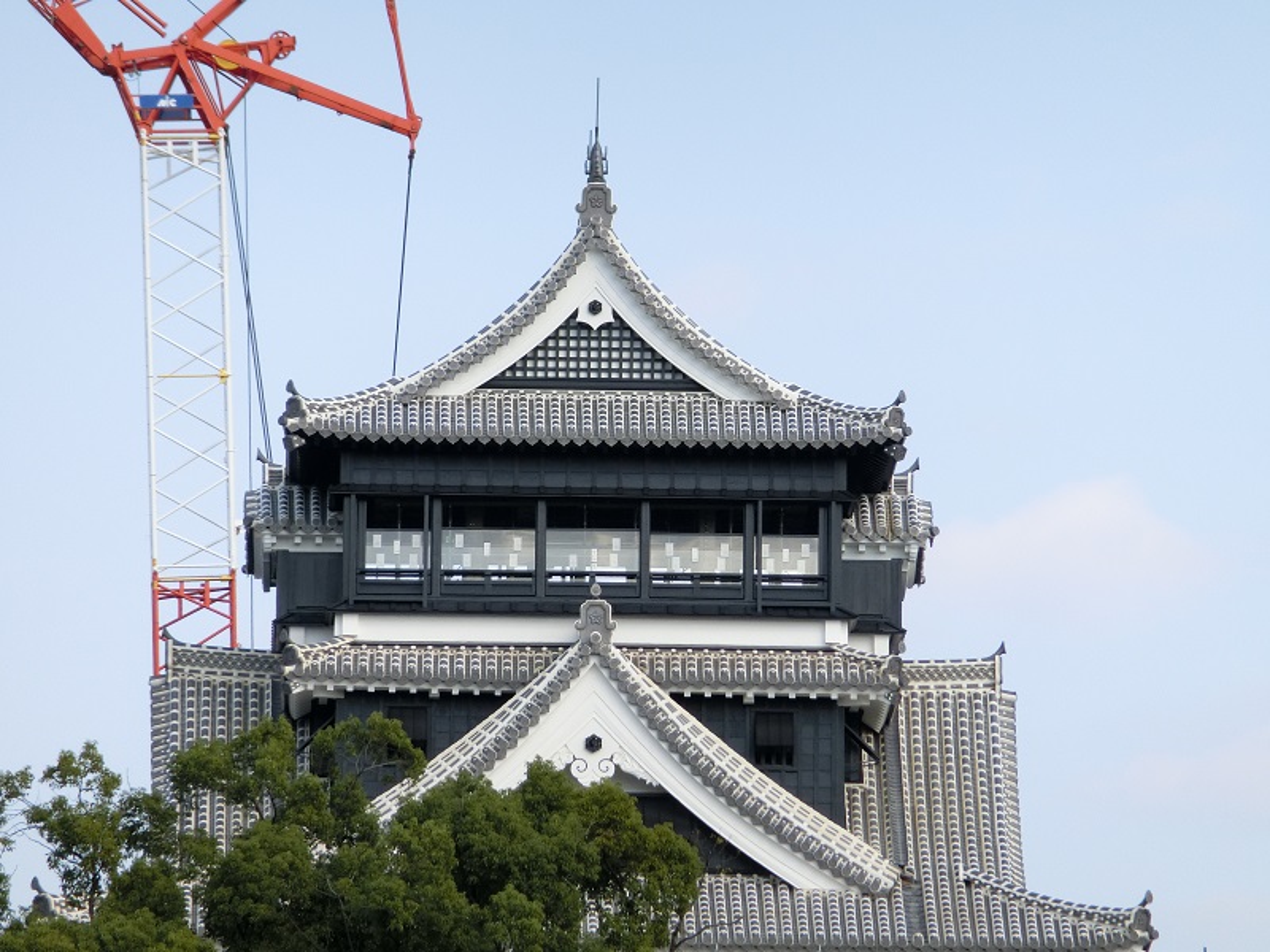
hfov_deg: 4.4
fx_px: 16510
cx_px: 635
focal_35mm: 450
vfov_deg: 3.3
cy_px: 476
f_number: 5.9
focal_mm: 81
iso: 125
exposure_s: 1/400
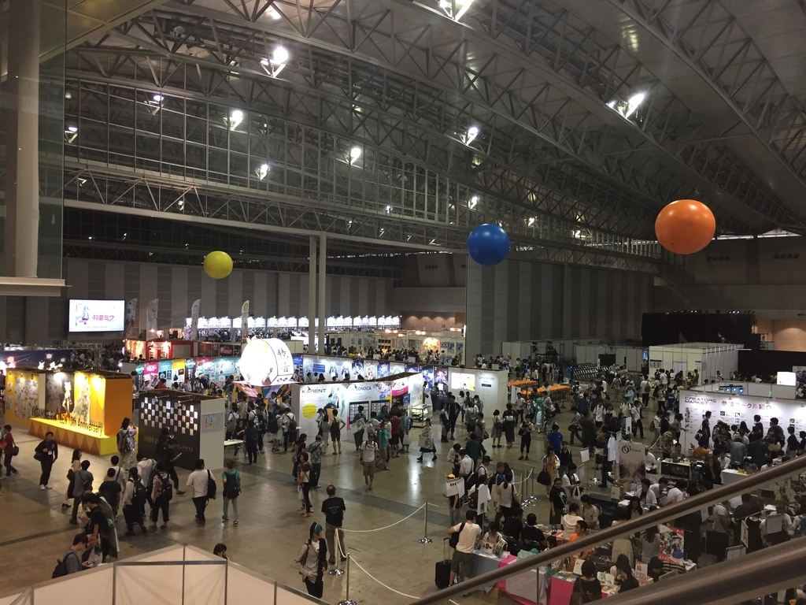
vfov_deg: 48.2
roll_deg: -2.3
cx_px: 403
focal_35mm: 29
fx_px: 675
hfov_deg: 61.7
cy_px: 302
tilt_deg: +0.2
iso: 100
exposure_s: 1/30
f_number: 2.2
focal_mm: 4.15
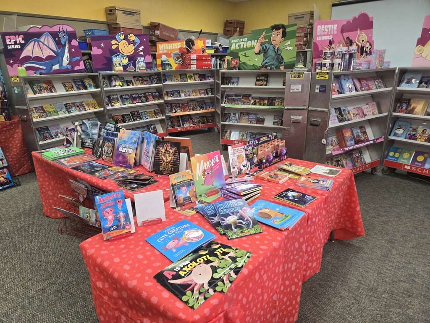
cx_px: 215
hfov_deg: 73.9
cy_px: 162
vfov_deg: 58.9
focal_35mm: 23
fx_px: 286
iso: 320
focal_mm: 5.4
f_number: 1.8
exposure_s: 1/120
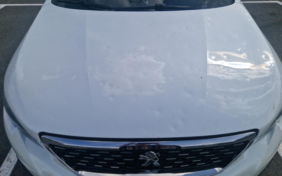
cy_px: 80
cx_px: 143
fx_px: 192
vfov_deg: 49.2
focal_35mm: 25
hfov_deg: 72.5
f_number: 1.8
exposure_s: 1/2500
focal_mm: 5.4
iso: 50
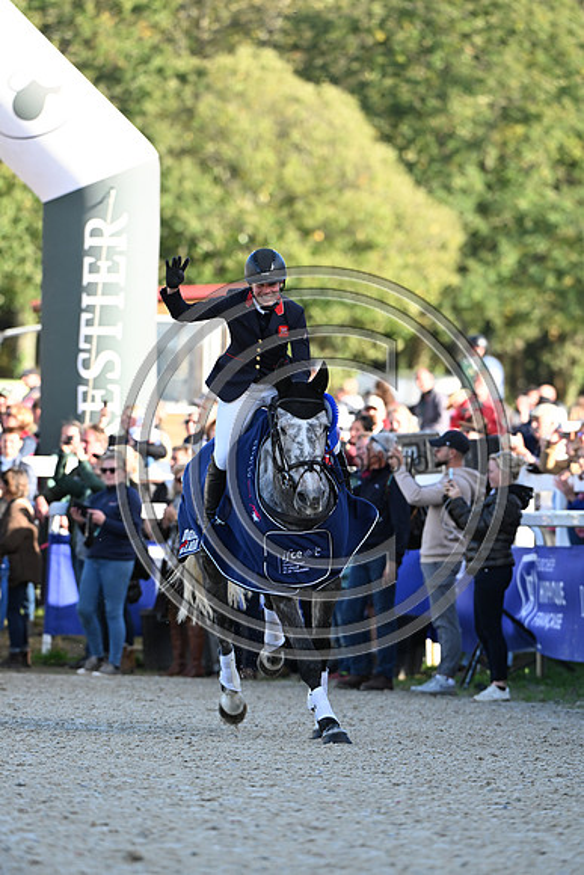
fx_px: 8268
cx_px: 292
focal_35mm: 340
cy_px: 438
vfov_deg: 6.1
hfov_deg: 4.0
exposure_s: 1/800
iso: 1250
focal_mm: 340
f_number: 5.6
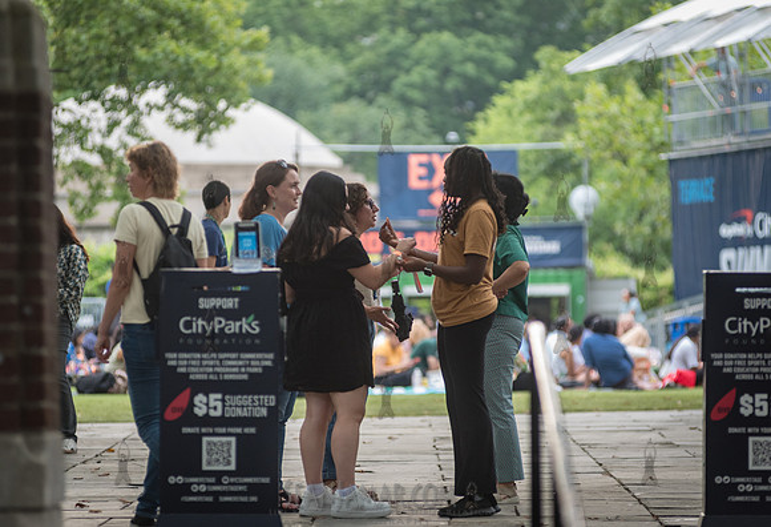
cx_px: 409
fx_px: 4543
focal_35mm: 211
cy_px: 273
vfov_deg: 6.6
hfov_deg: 9.7
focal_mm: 200
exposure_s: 1/640
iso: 1000
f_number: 3.5
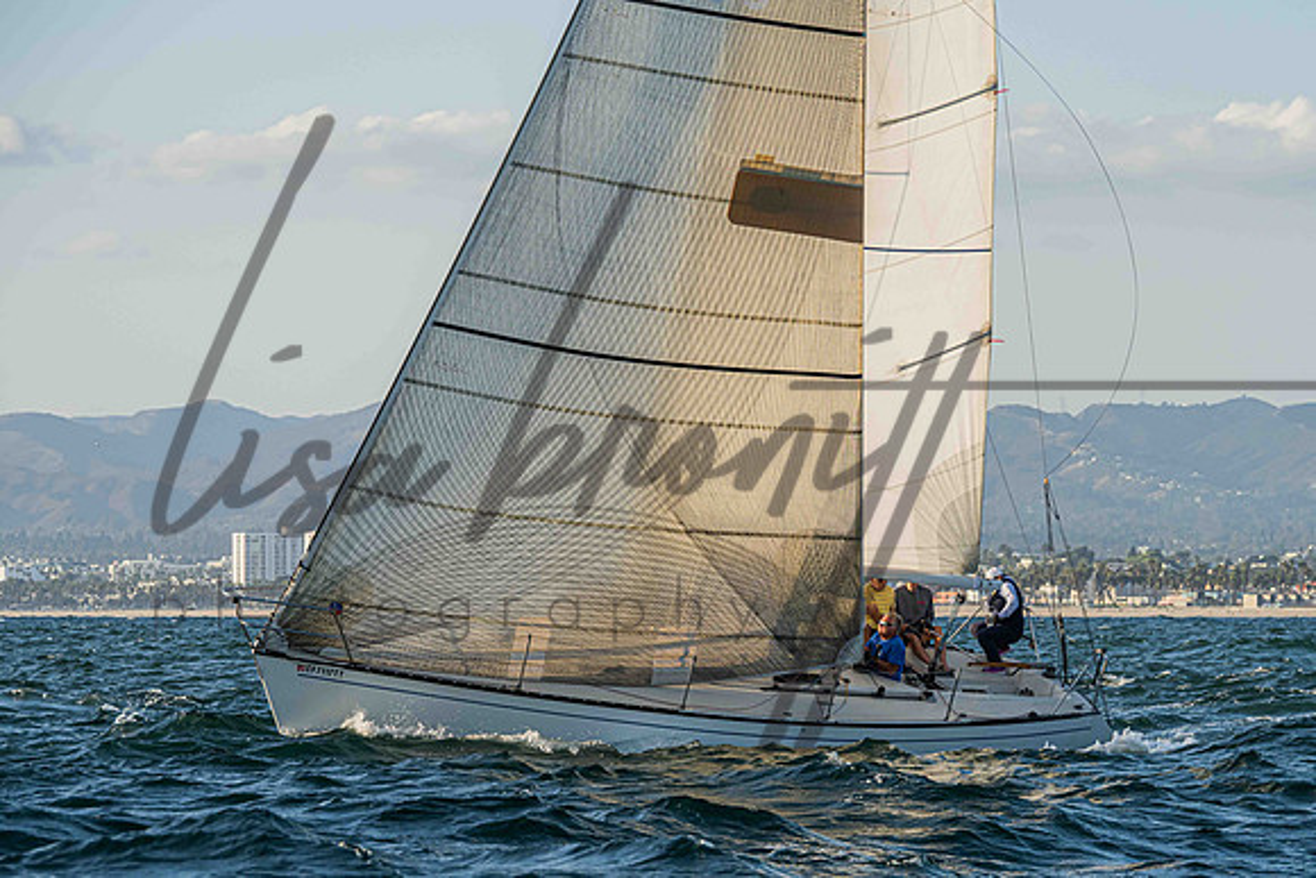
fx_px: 6874
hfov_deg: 10.9
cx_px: 806
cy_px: 558
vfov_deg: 7.3
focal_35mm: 188
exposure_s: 1/1000
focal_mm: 145
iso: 400
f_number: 8
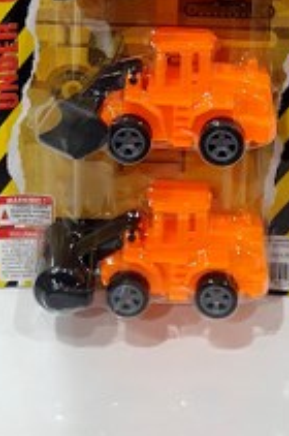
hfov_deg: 17.6
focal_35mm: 77
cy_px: -114
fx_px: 930
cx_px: 186
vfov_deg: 23.6
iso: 200
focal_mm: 4.32
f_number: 2.4
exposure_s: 1/50
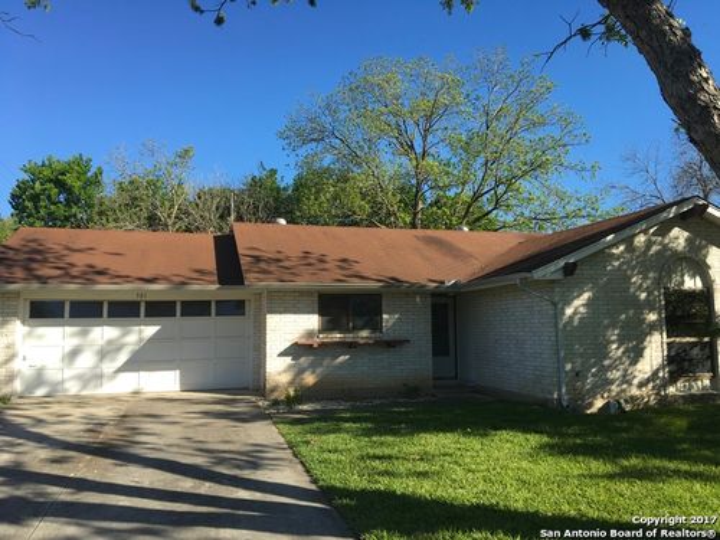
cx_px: 360
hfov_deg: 61.7
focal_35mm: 29
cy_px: 270
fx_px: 603
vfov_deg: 48.2
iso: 25
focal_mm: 4.15
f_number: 2.2
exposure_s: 1/962
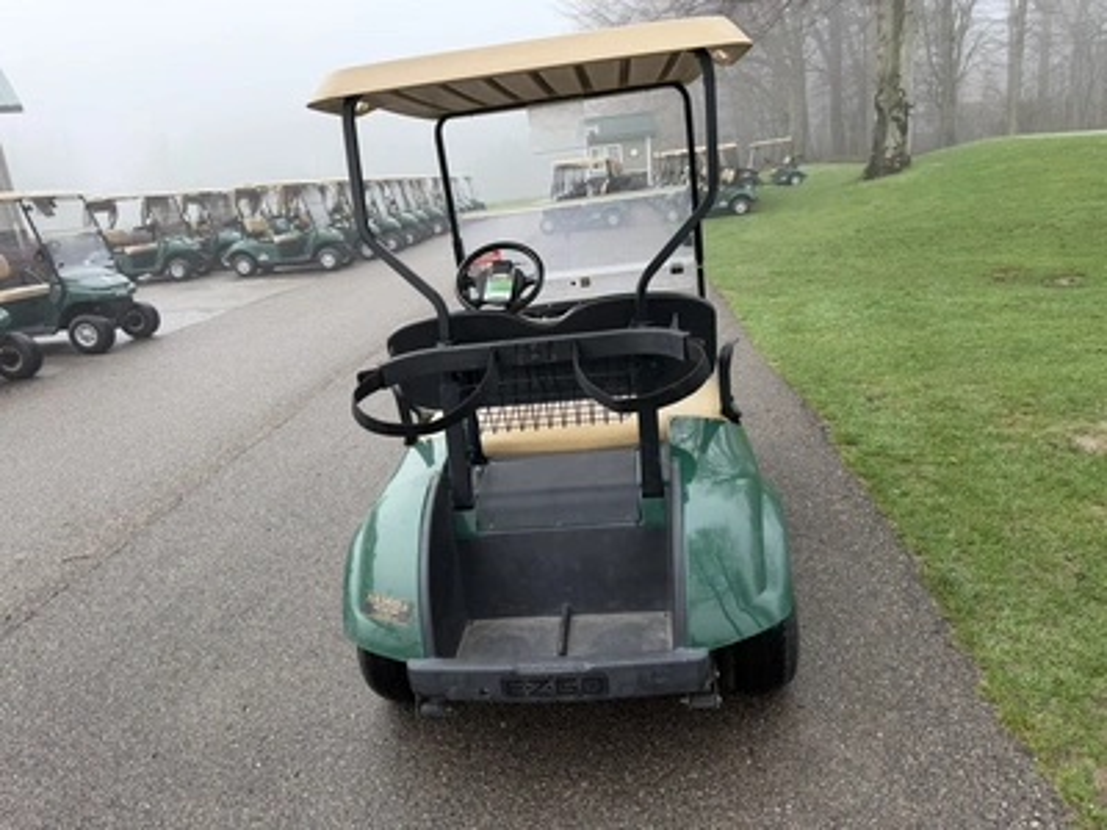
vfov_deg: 56.8
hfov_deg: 71.6
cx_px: 554
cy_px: 415
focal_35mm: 24
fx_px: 768
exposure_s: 1/677
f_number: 1.78
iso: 100
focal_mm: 6.76
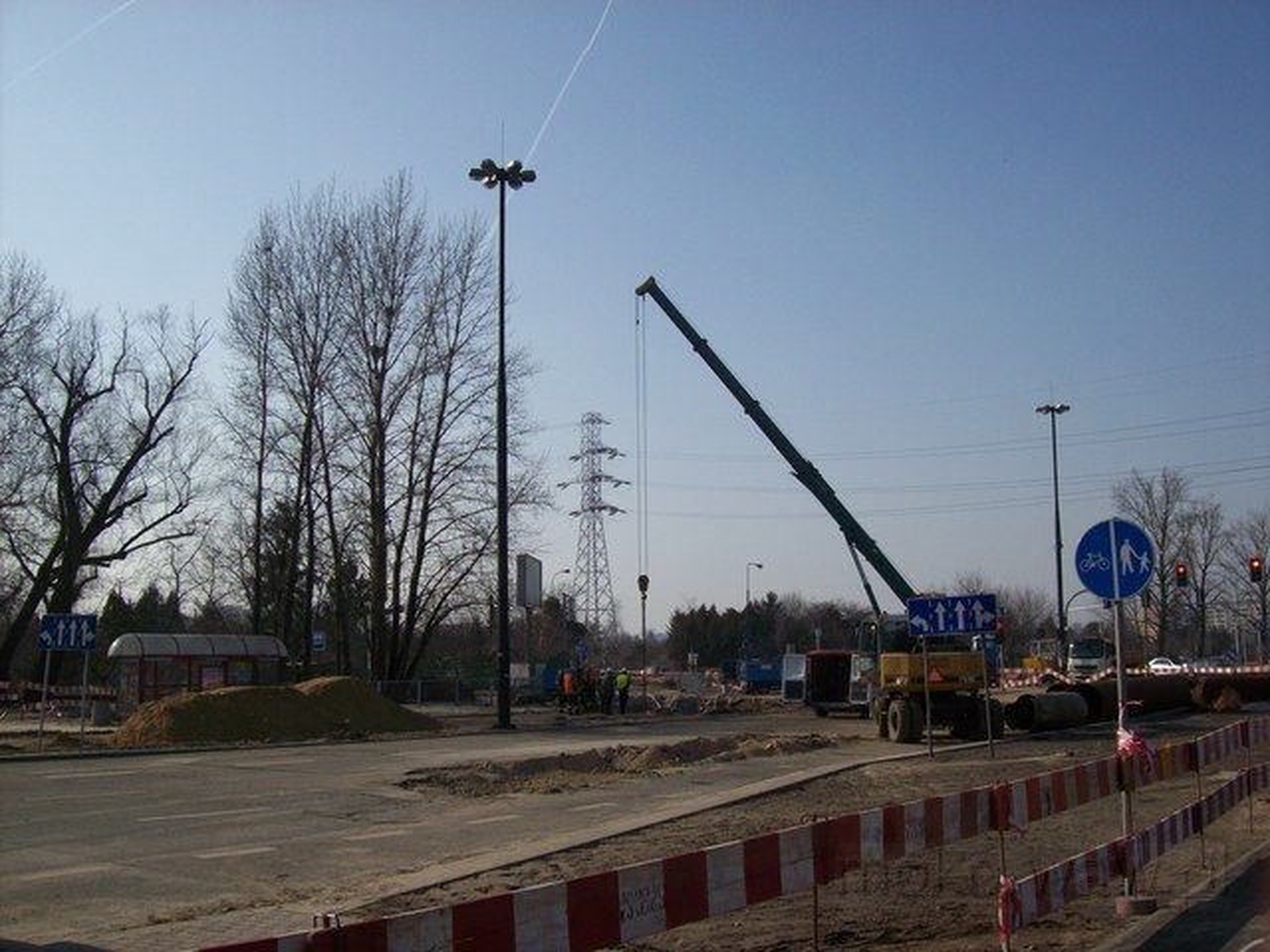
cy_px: 476
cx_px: 635
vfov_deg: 39.7
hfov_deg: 51.4
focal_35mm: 36
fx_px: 1321
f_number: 4.8
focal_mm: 6
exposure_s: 1/971
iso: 80
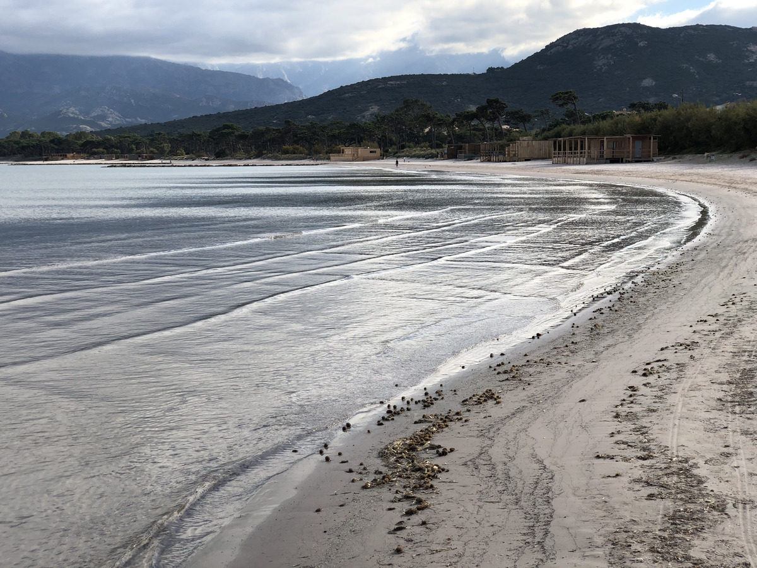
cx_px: 378
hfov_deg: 36.8
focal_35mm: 52
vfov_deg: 28.0
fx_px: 1137
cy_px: 284
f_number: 2.4
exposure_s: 1/838
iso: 16
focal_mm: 6
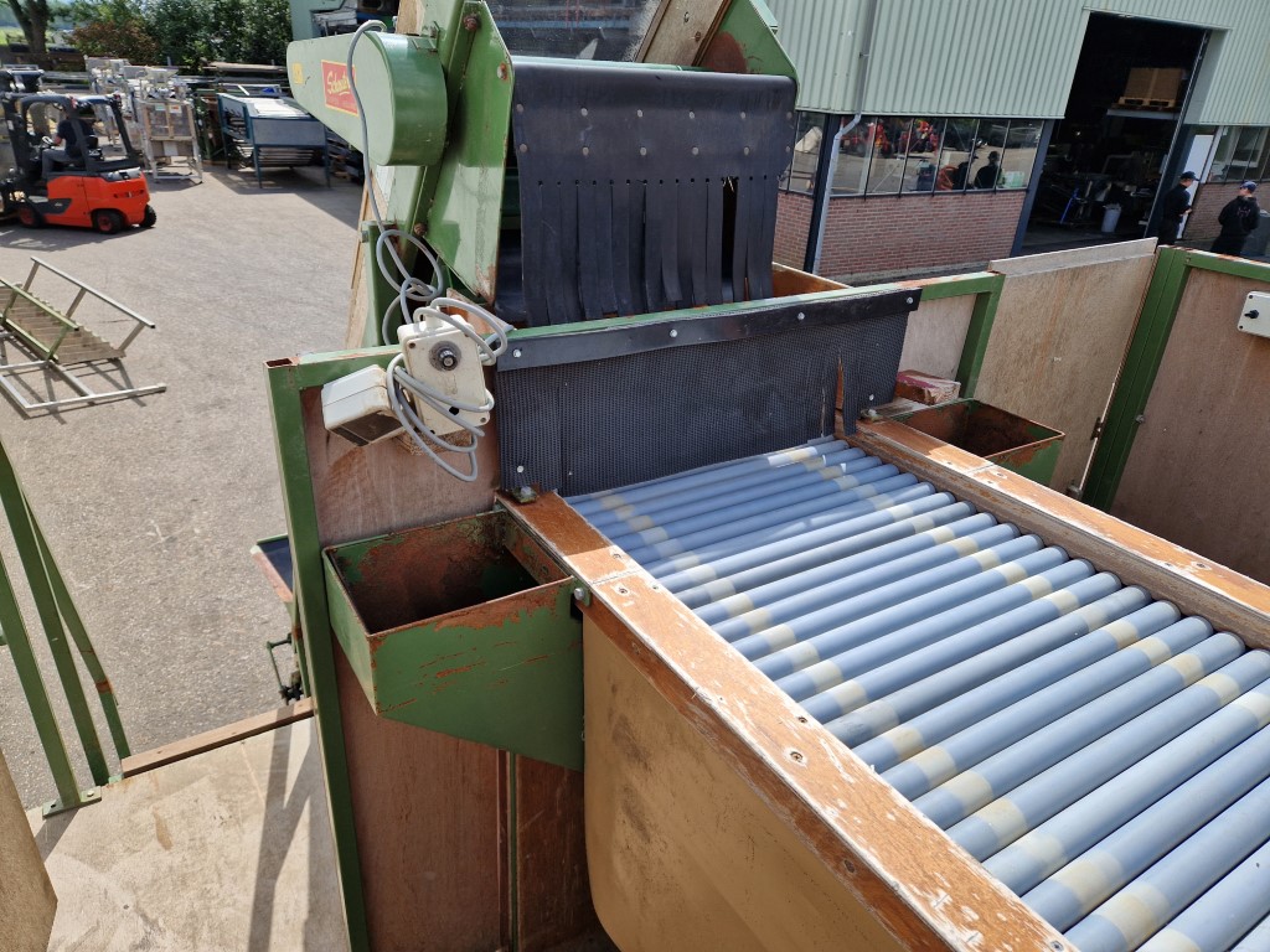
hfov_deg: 73.9
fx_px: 844
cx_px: 635
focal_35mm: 23
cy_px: 476
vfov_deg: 58.9
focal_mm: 5.4
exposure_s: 1/1380
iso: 50
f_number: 1.8
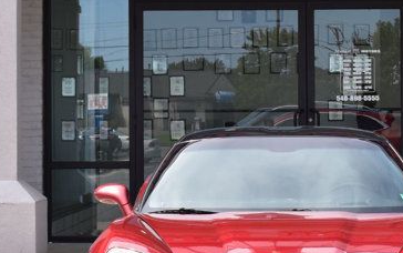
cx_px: 302
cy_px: 92
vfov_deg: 9.0
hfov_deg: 14.3
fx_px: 1605
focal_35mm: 146
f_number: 10
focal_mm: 34
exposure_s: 1/320
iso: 400
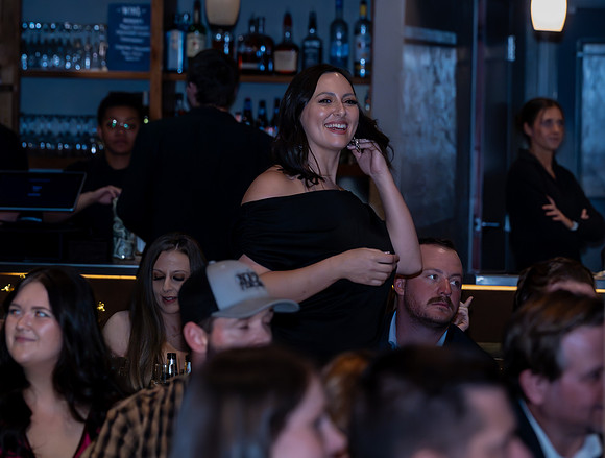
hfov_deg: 8.2
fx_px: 4196
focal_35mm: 239
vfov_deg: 6.2
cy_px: 172
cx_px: 360
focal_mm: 150
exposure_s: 1/320
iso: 6400
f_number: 5
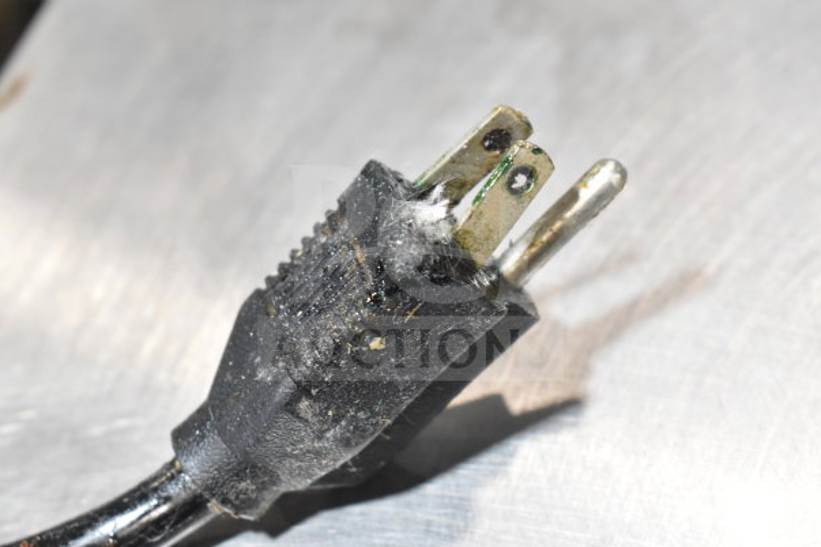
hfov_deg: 24.3
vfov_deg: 16.4
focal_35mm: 84
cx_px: 410
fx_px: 1904
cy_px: 273
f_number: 5.6
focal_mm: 55
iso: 2000
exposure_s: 1/100
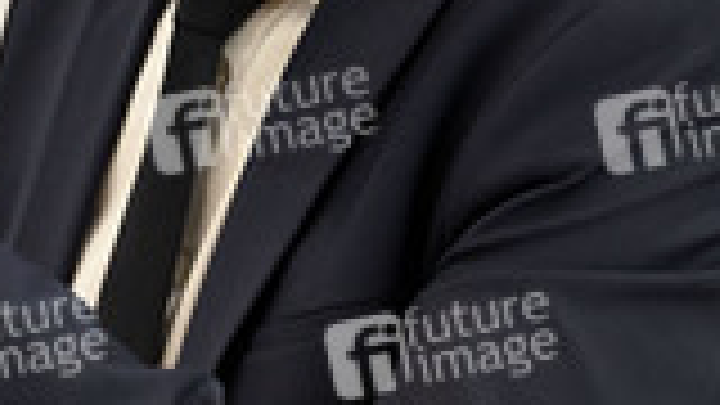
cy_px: -216
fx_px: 5365
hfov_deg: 7.6
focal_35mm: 281
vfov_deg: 4.3
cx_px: -128
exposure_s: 1/1000
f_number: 5
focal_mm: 95
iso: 3200
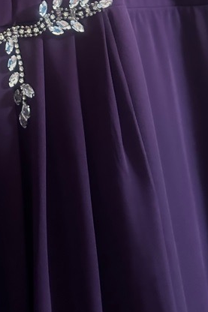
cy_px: -41
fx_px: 520
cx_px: -34
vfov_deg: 29.7
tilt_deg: +9.7
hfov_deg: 21.2
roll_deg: +2.8
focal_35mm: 60
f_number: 1.78
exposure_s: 1/30
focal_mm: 6.86
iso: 2000
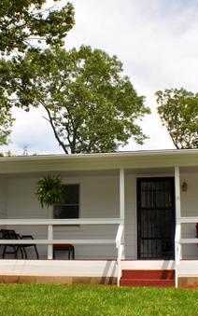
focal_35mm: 75
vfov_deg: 27.5
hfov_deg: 17.4
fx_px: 647
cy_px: 138
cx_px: 76
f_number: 14
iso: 200
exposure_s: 1/200
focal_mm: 26
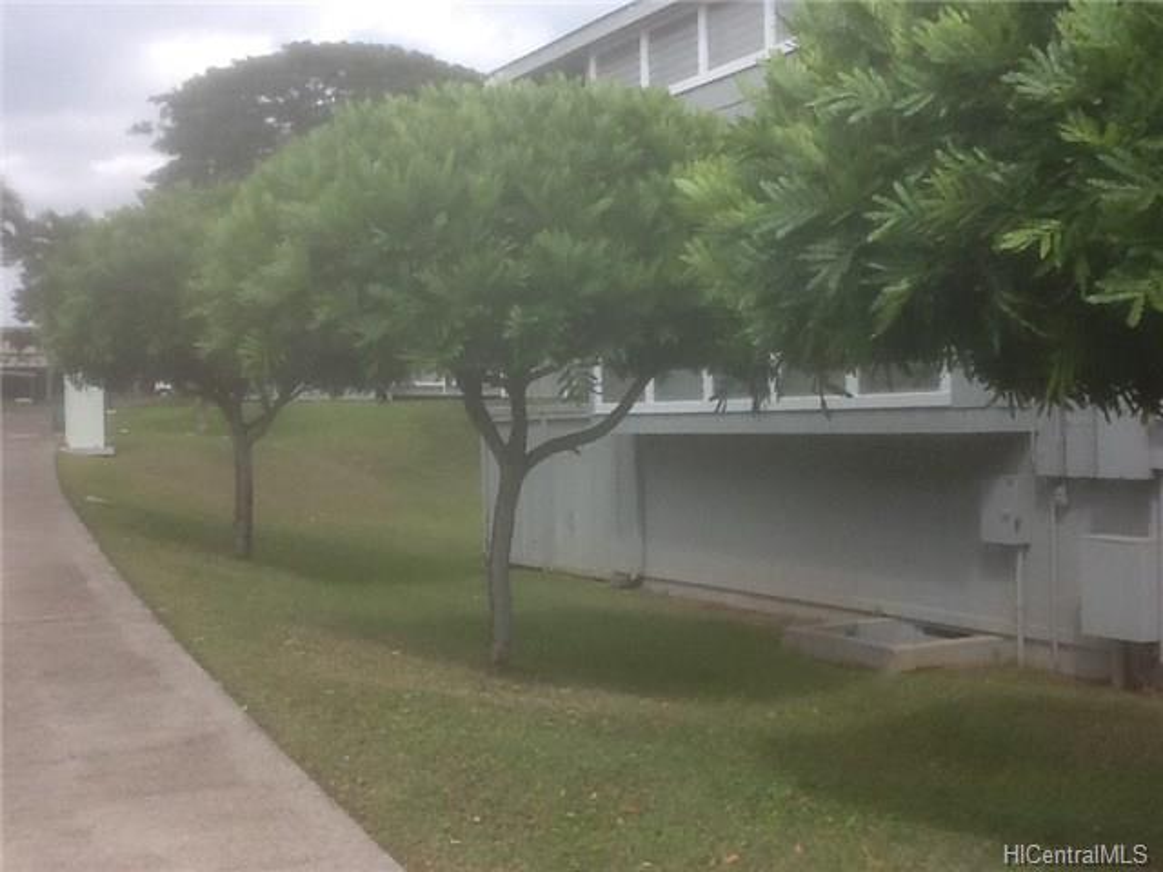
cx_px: 582
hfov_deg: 42.9
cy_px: 436
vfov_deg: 32.9
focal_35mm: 44
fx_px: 1478
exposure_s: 1/787
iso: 40
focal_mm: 2.03
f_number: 2.4
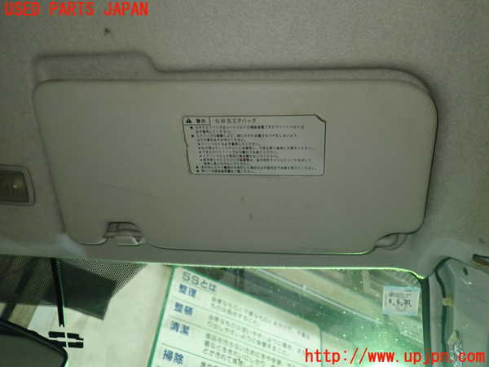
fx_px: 424
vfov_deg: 46.8
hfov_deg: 60.0
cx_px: 244
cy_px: 184
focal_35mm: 30
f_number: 2.3
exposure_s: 1/30
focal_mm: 5.4
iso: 400
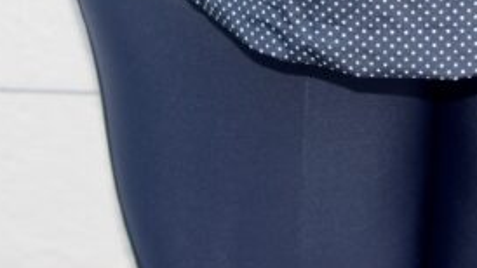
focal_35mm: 235
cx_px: 433
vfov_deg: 5.1
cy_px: -291
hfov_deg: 9.1
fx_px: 2972
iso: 200
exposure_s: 1/30
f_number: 4.5
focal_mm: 40
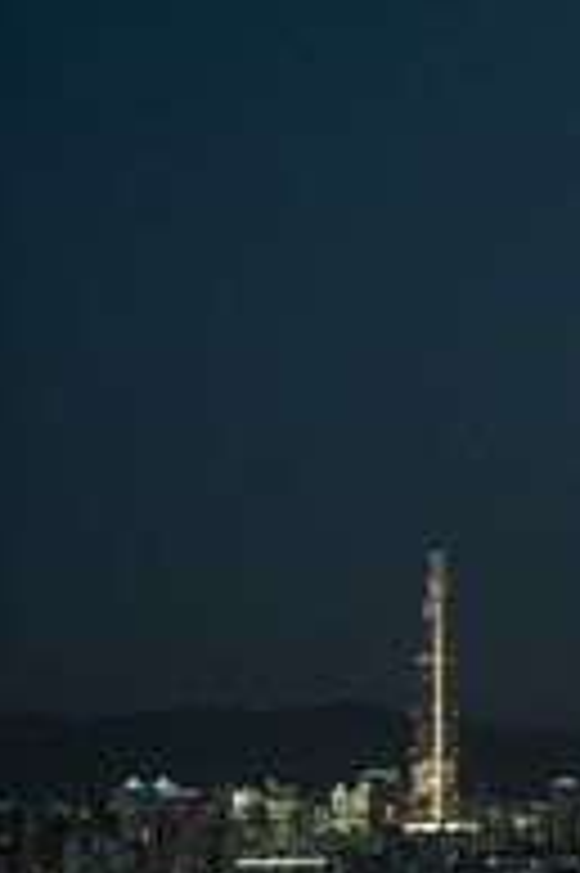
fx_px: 4019
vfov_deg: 12.4
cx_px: 758
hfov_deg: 8.1
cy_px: 351
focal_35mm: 166
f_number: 2.8
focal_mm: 63
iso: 200
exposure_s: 1/5
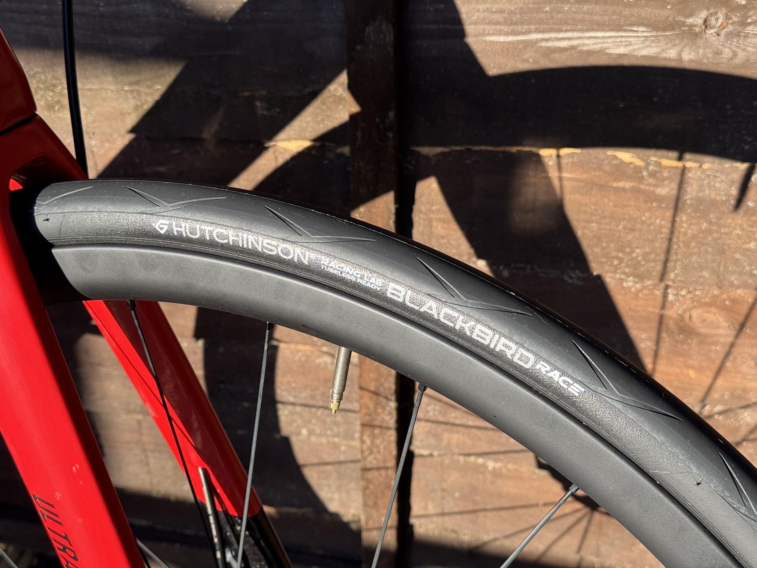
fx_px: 1050
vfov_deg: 30.3
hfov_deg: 39.7
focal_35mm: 48
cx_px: 378
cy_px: 284
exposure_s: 1/685
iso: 64
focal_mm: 6.76
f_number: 1.78
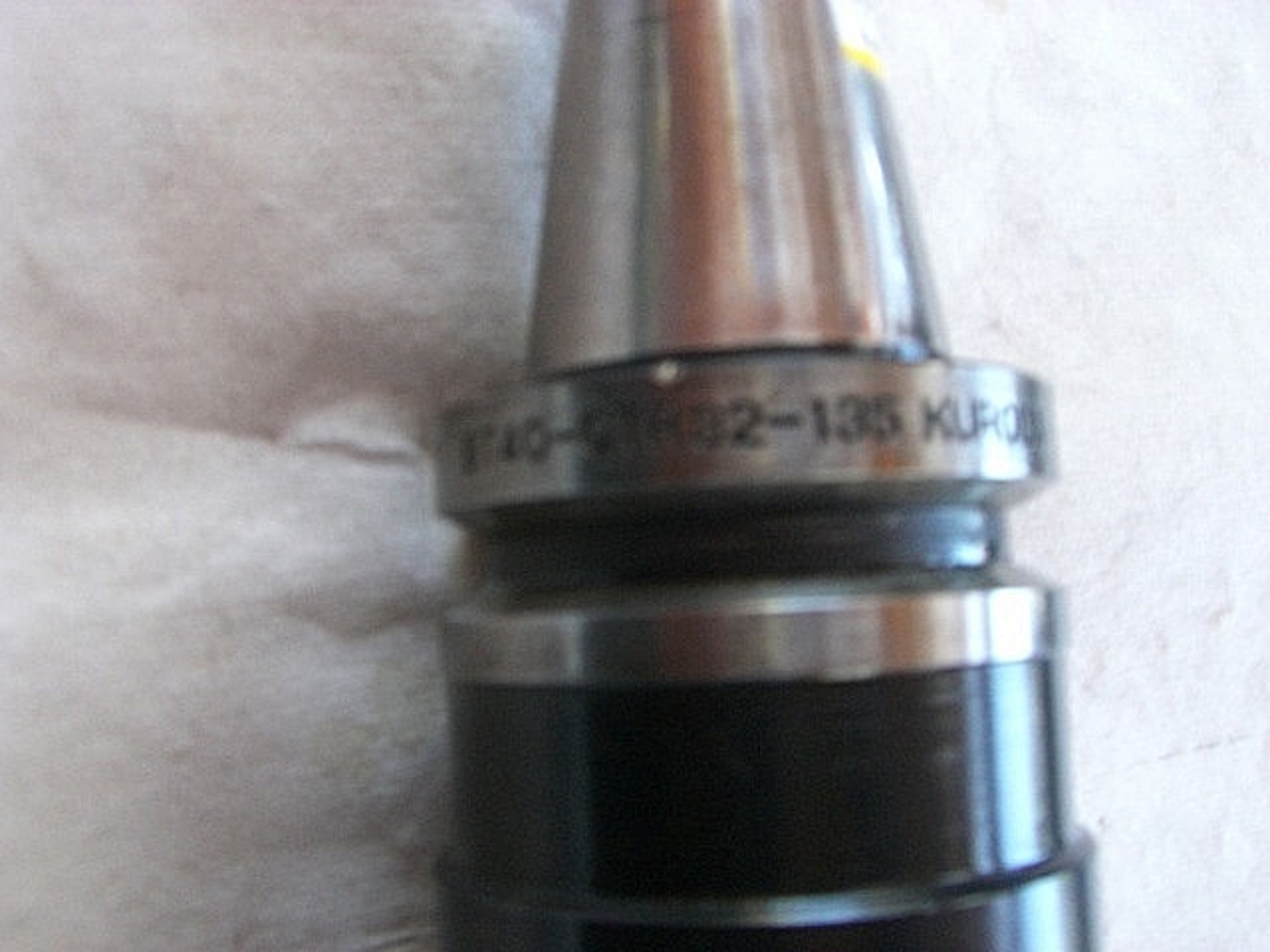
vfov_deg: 37.7
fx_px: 1394
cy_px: 476
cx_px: 635
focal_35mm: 38
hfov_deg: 49.0
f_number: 2.7
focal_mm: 6.2
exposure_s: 1/50
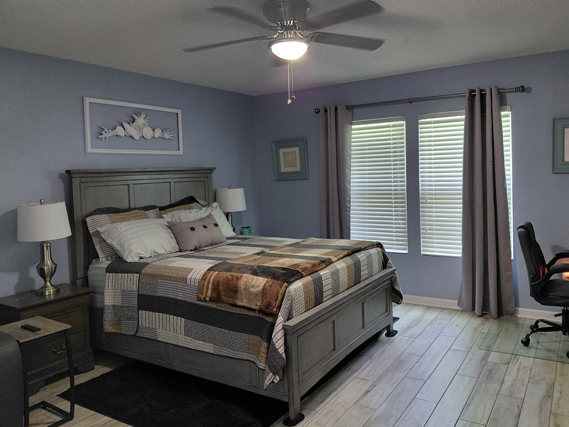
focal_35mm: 27
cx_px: 300
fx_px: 444
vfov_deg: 51.3
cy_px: 198
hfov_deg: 65.3
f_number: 1.8
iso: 400
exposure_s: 1/40
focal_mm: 4.69
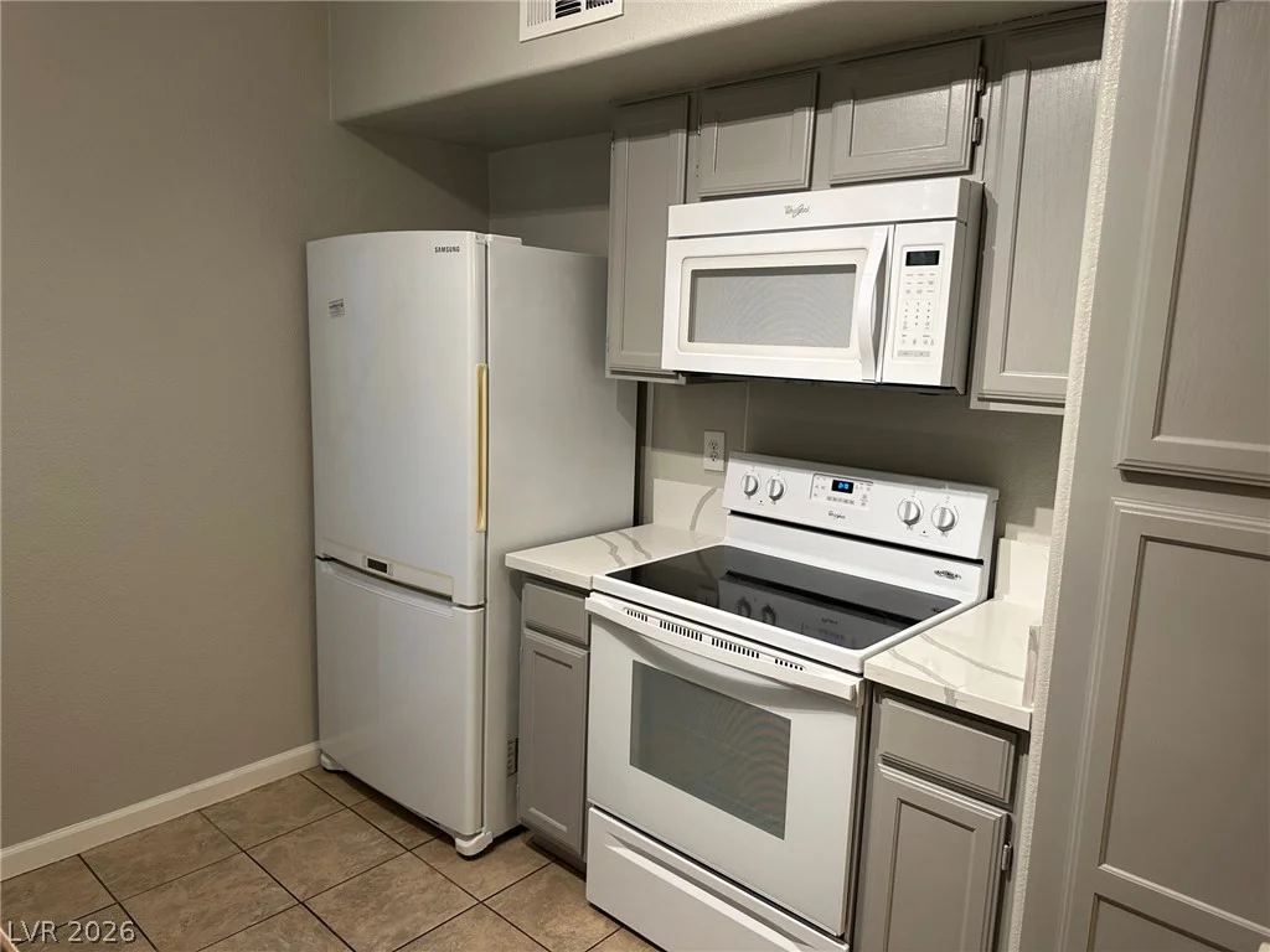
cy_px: 476
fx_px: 881
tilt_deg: -10.0
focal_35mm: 24
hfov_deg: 71.6
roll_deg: -2.1
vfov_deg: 56.8
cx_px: 635
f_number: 1.78
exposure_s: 1/60
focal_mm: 6.86
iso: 125
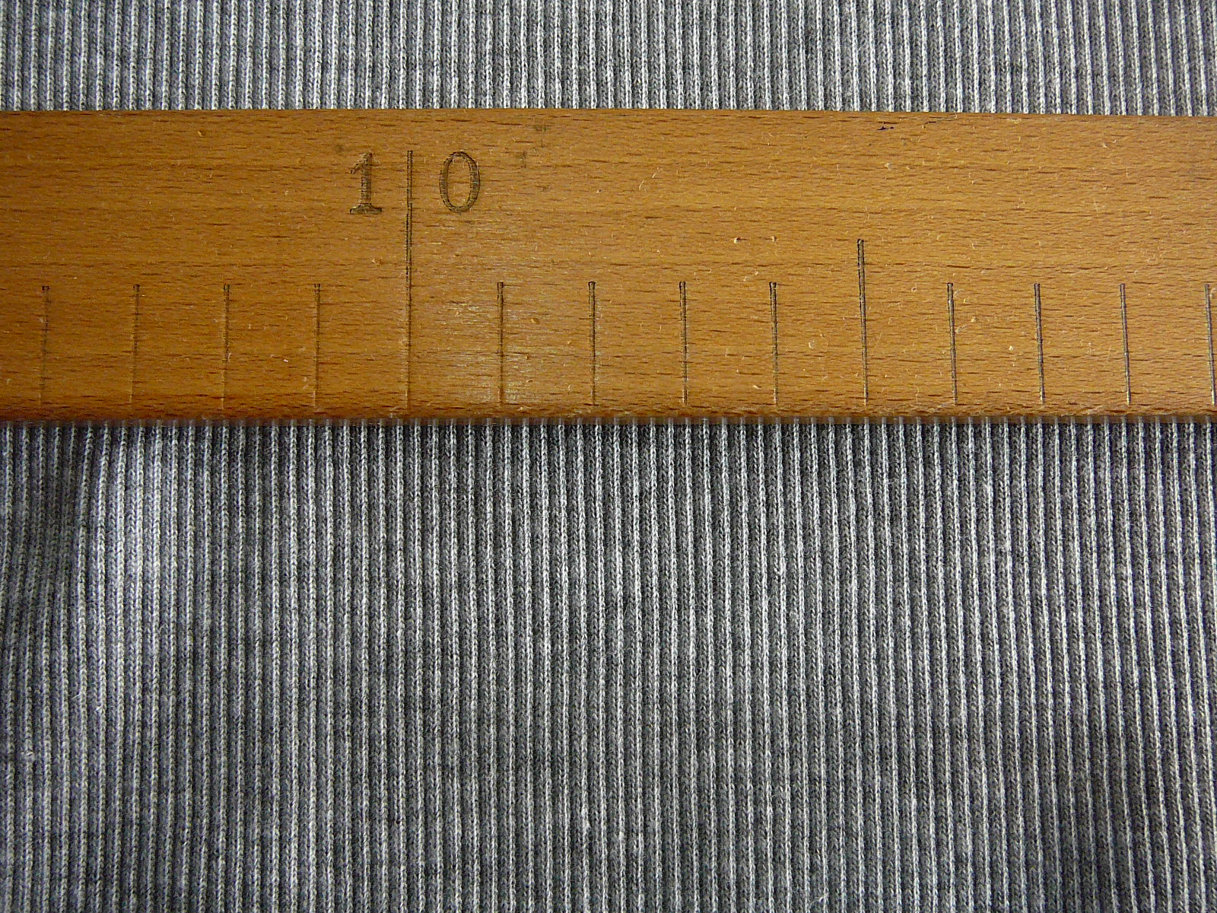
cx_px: 608
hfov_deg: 52.6
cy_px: 456
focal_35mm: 35
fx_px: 1231
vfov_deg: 40.7
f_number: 2.8
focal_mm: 5.2
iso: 200
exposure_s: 1/30
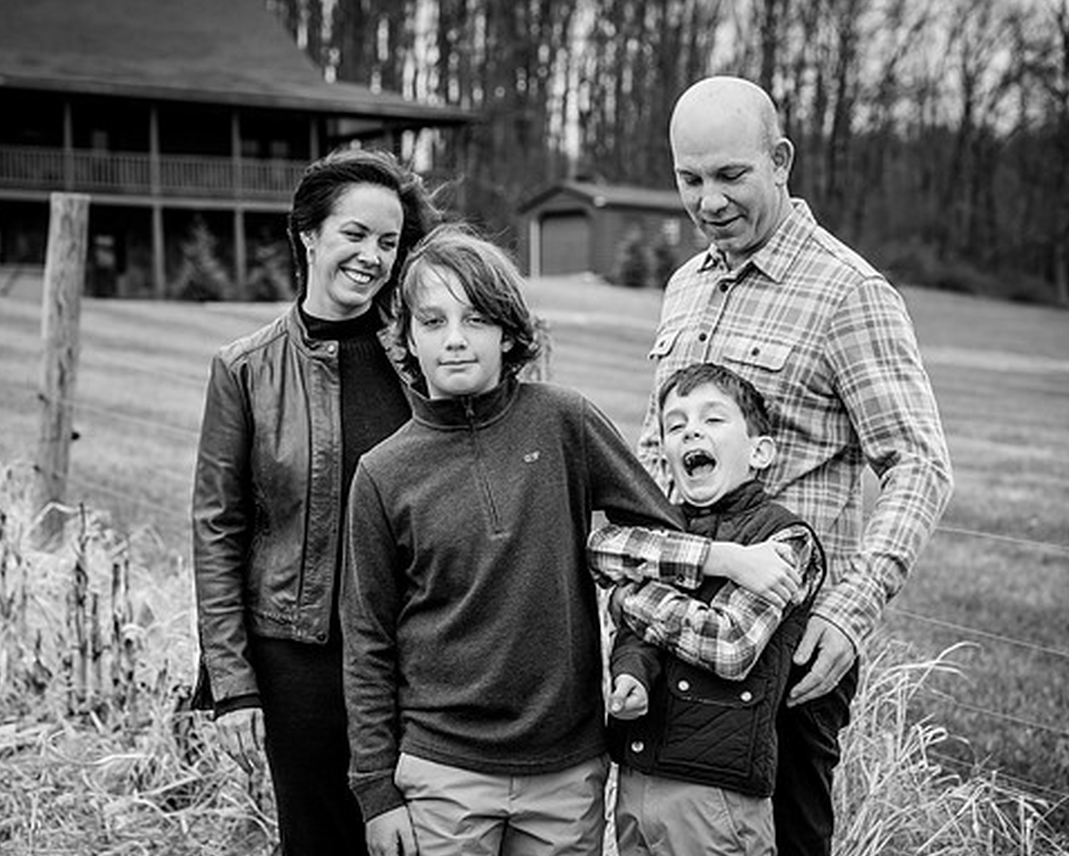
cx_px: 457
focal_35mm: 97
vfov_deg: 15.9
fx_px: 3070
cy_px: 429
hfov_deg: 19.7
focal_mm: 85
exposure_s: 1/320
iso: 320
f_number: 5
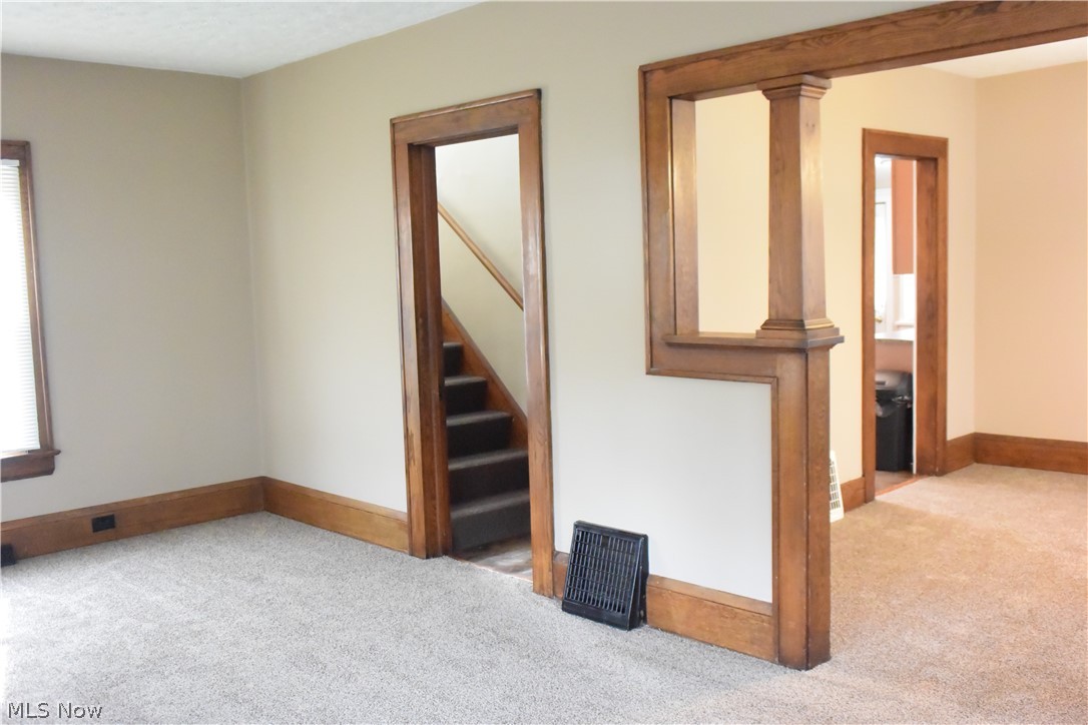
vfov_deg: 38.9
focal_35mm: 34
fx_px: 1027
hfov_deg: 55.8
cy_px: 362
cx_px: 544
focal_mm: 12.6
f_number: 3.8
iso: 4500
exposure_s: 1/60
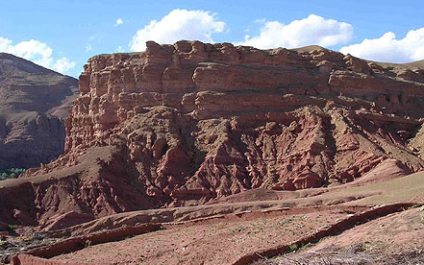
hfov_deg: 38.2
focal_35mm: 53
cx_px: 212
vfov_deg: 24.4
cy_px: 138
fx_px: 613
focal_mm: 7.5
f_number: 6.2
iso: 100
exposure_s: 1/183
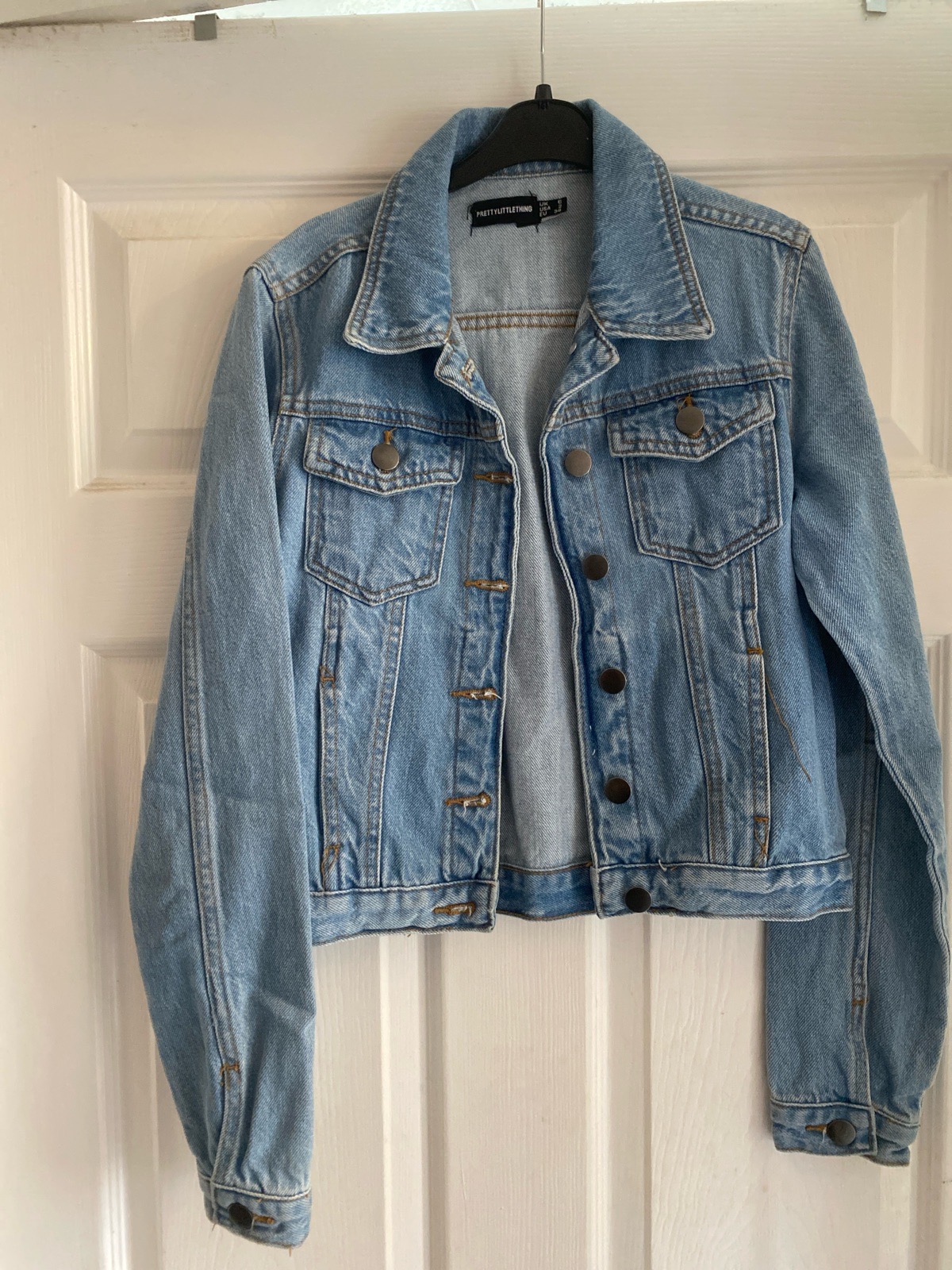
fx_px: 953
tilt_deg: -3.4
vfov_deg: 67.3
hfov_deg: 53.1
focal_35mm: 26
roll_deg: +1.2
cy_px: 635
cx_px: 476
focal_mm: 4.25
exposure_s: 1/60
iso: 500
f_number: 1.8
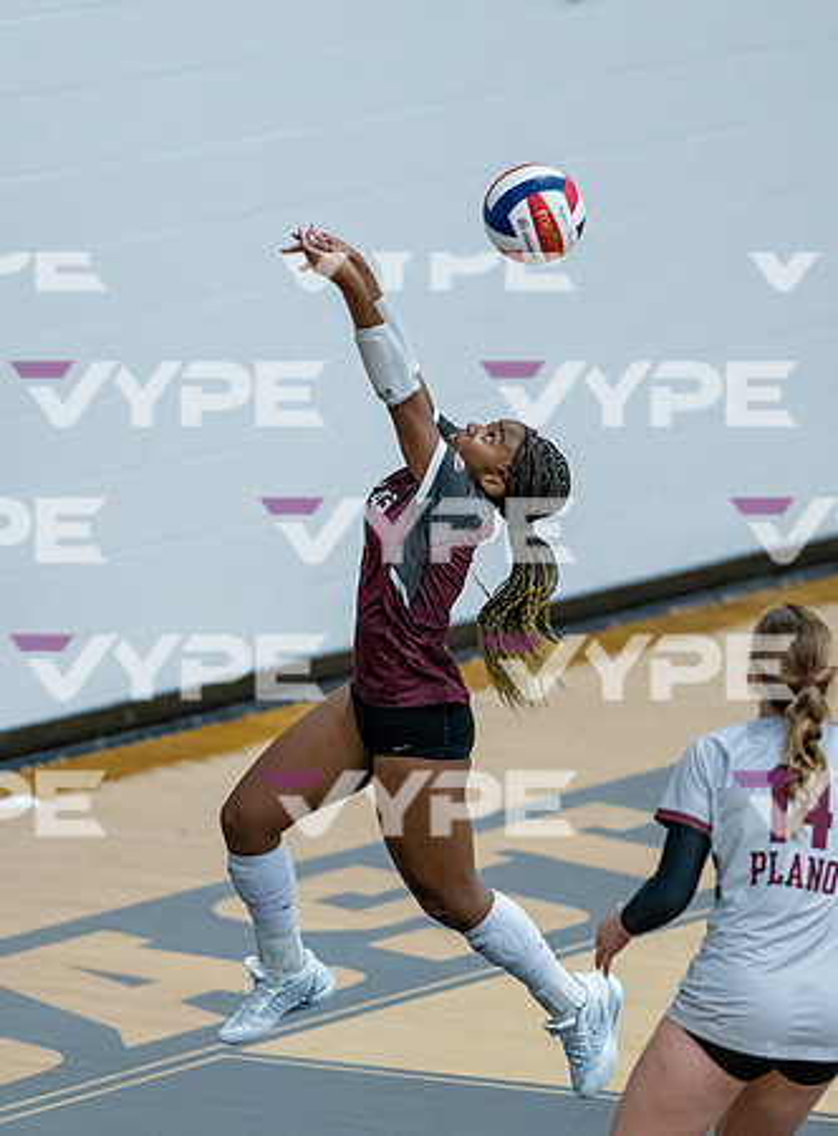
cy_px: 592
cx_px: 363
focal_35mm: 388
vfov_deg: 5.1
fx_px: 12648
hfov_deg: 3.8
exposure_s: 1/1600
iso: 3200
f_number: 2
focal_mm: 200
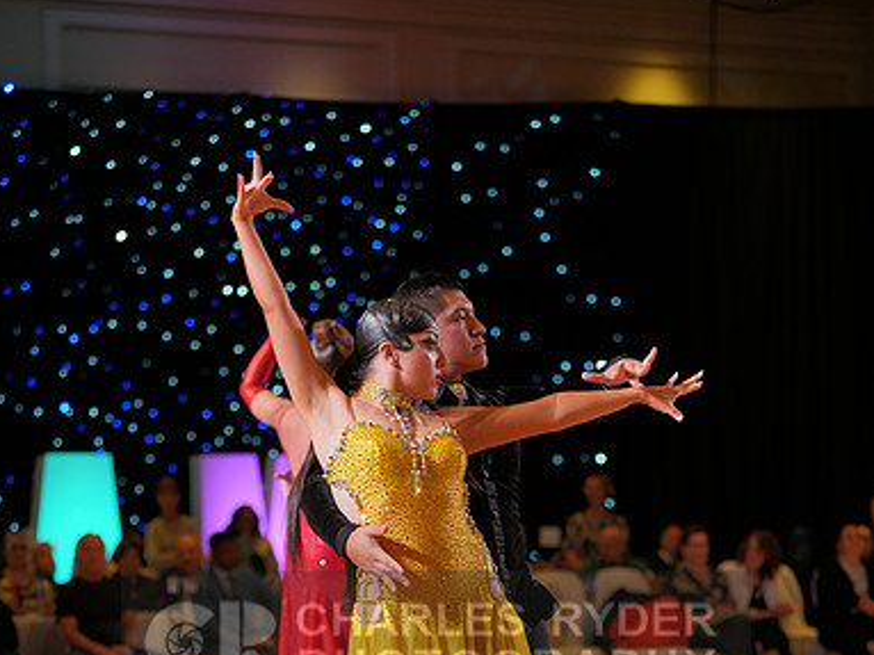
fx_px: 2903
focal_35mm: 115
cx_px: 437
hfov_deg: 17.1
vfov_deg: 12.7
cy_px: 648
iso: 500
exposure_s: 1/320
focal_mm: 79
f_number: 2.8
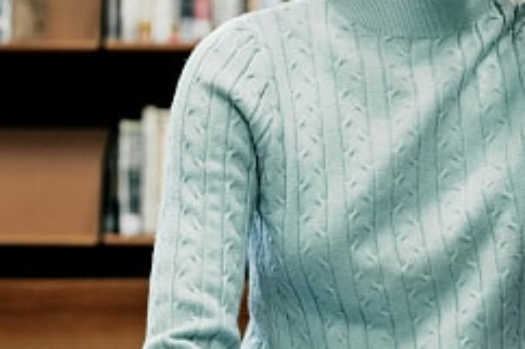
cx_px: 409
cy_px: 42
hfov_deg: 11.6
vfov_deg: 7.7
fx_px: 2579
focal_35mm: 177
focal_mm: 56
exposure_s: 1/250
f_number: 2.8
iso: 3200
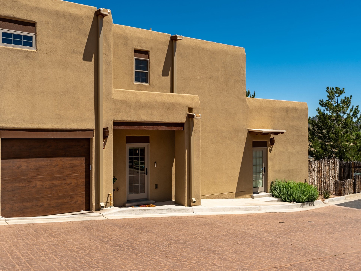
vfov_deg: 39.7
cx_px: 182
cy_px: 135
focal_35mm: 36
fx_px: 375
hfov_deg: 51.4
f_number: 8
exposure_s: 1/6400
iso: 100
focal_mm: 33
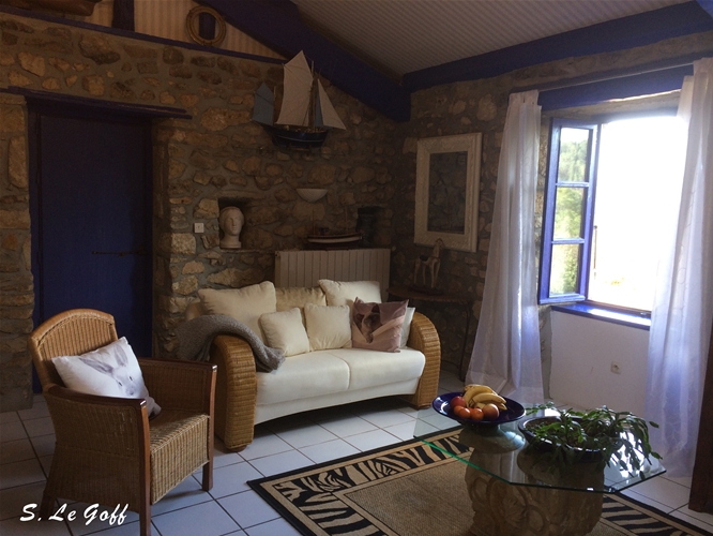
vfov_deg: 48.3
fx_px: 598
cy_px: 268
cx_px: 356
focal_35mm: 29
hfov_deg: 61.6
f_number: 2.2
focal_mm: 4.15
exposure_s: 1/33
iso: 64
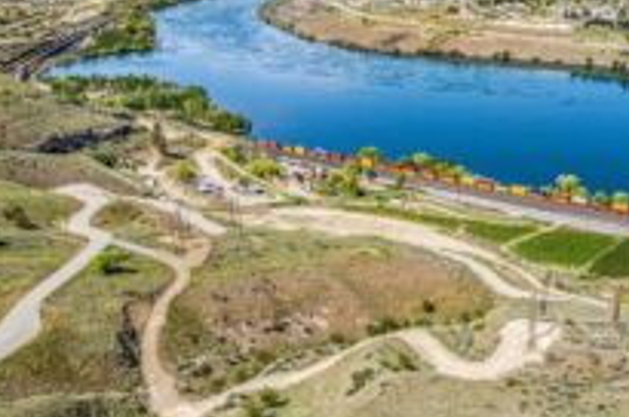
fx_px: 750
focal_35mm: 43
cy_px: 212
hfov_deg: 44.4
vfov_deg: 31.1
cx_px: 448
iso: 100
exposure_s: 1/5000
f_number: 2.8
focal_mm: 8.38
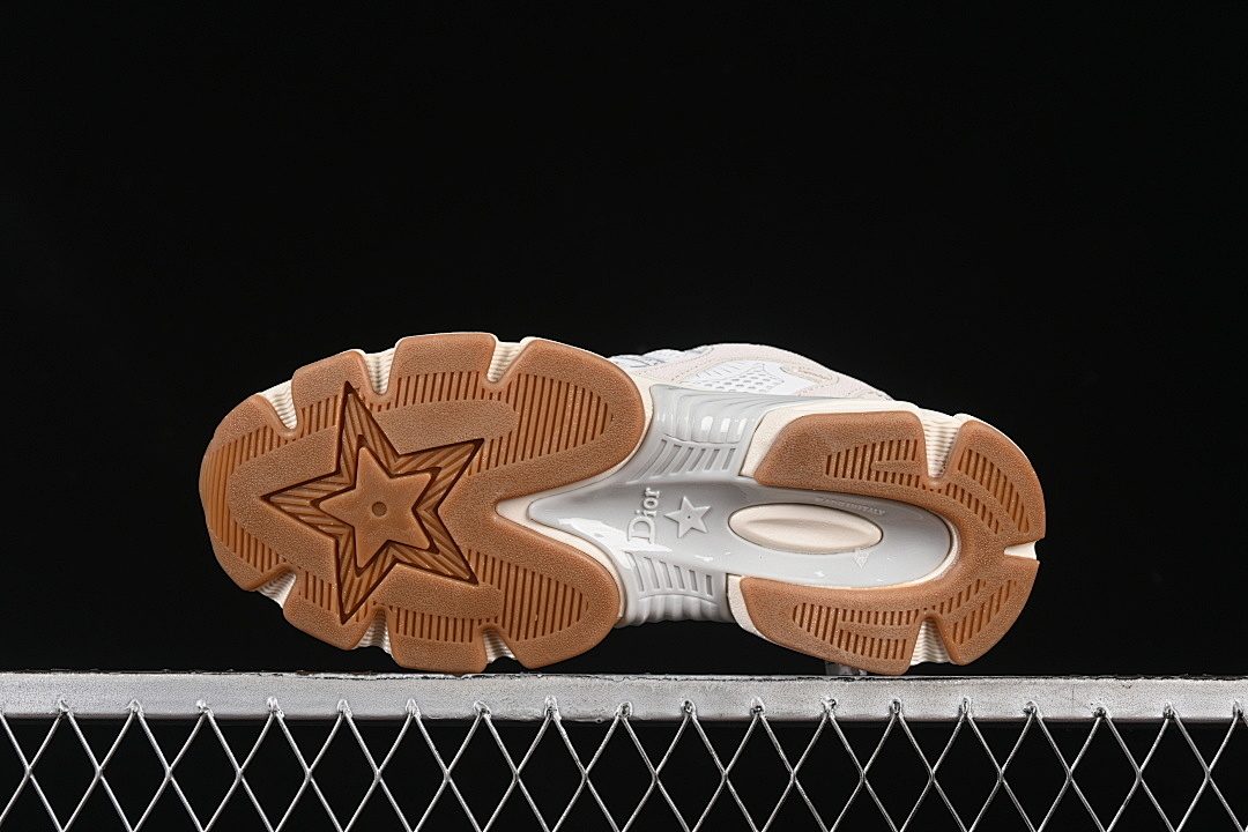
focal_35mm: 75
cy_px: 416
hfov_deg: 27.0
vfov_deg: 18.2
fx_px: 2600
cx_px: 624
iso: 160
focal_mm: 50
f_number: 7.1
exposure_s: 1/60
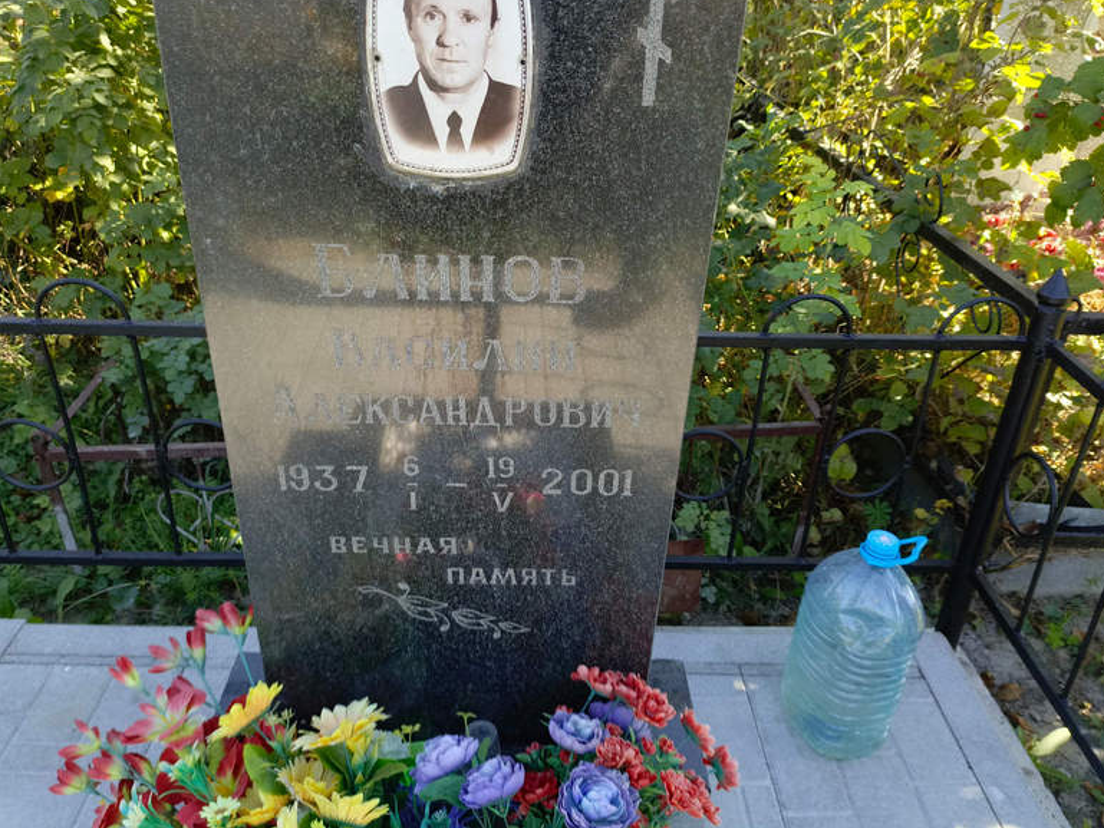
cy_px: 399
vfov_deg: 53.1
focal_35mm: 26
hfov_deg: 67.3
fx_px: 829
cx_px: 538
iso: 110
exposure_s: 1/113
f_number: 1.69
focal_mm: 4.76
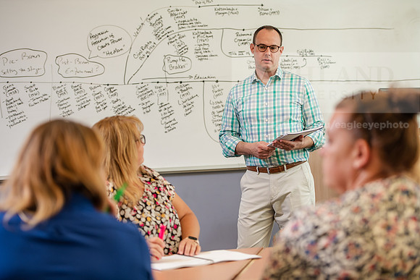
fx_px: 957
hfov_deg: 24.8
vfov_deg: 16.7
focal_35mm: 82
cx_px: 210
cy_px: 140
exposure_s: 1/200
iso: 640
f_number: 3.2
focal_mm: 82
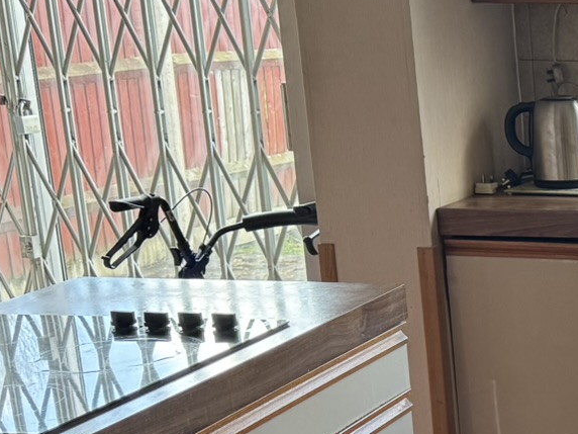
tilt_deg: -14.3
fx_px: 1436
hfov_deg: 19.6
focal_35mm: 86
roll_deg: +0.3
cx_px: 880
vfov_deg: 17.1
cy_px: 335
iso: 200
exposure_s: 1/121
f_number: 1.78
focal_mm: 6.76
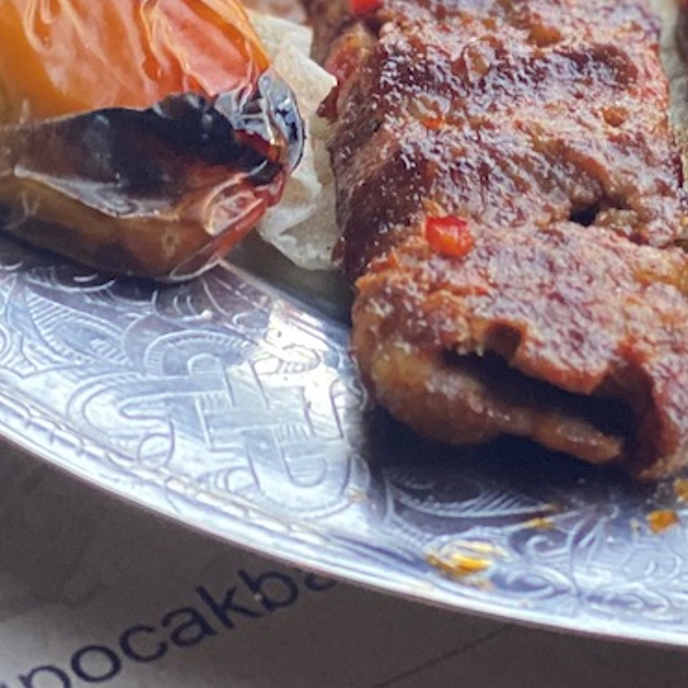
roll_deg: -2.3
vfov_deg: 10.2
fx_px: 3710
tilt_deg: -28.4
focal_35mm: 165
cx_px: 807
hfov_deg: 10.4
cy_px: -355
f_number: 2
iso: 100
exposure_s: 1/122
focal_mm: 6
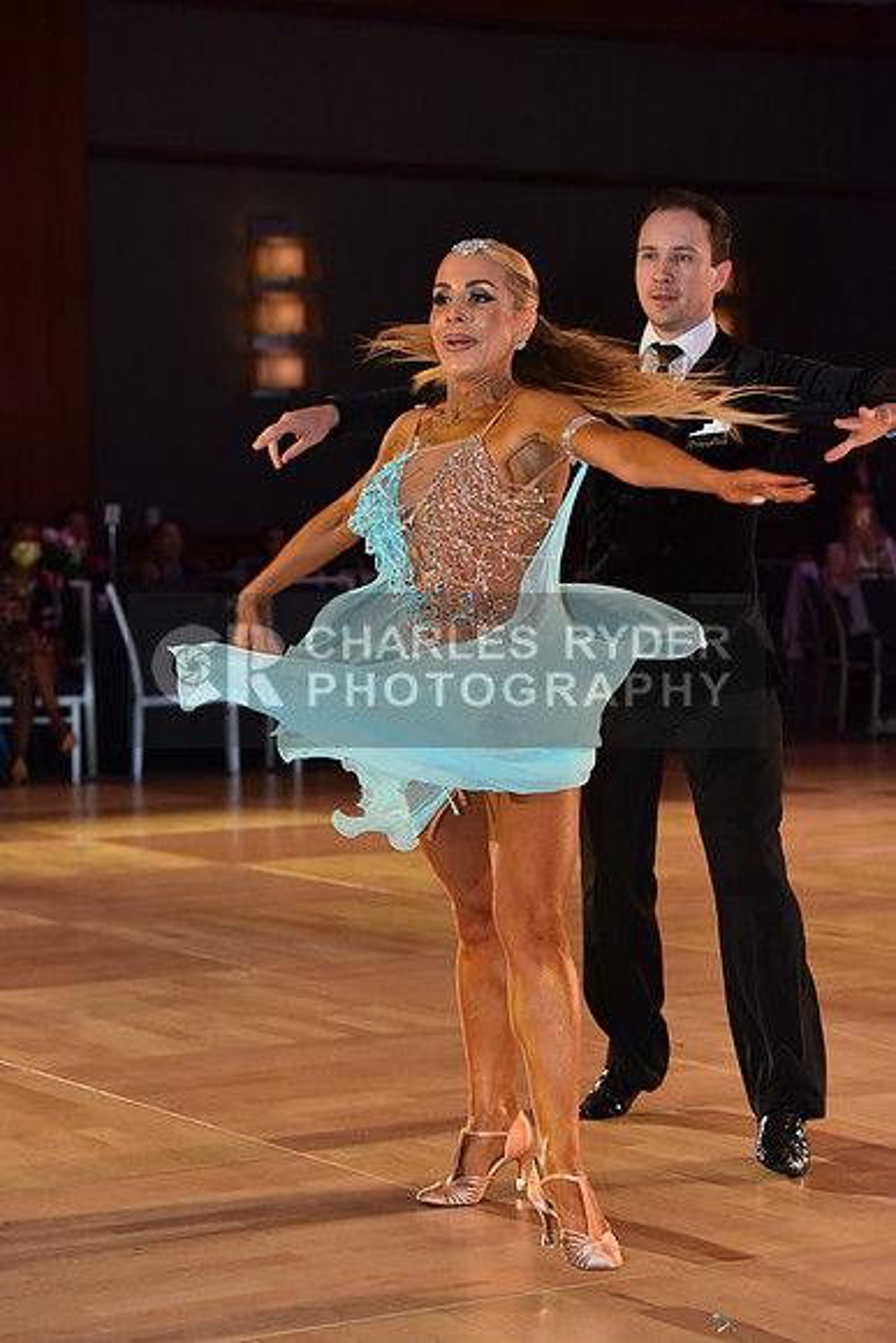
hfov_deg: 14.9
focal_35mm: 92
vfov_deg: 22.1
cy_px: 672
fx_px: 3432
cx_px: 448
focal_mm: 92
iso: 2000
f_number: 4.5
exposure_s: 1/320
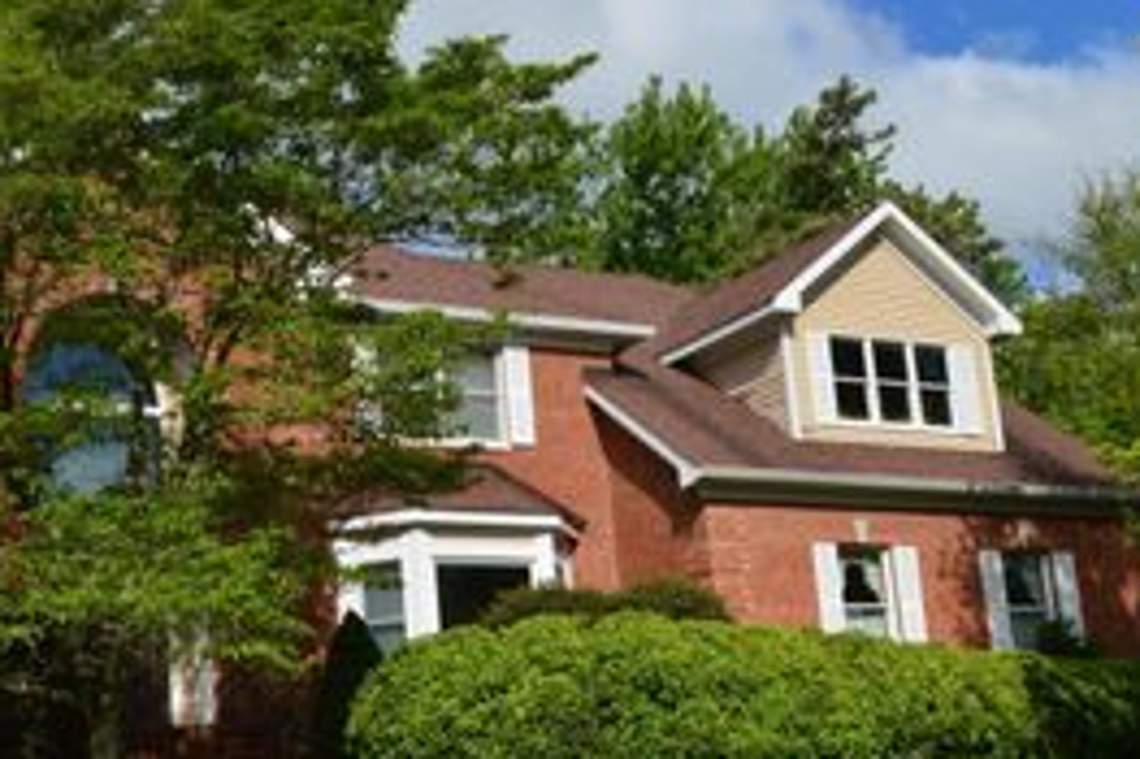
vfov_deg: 23.7
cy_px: 477
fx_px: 1804
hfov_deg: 34.6
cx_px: 342
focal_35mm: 57
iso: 250
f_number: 11
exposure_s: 1/500
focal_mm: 20
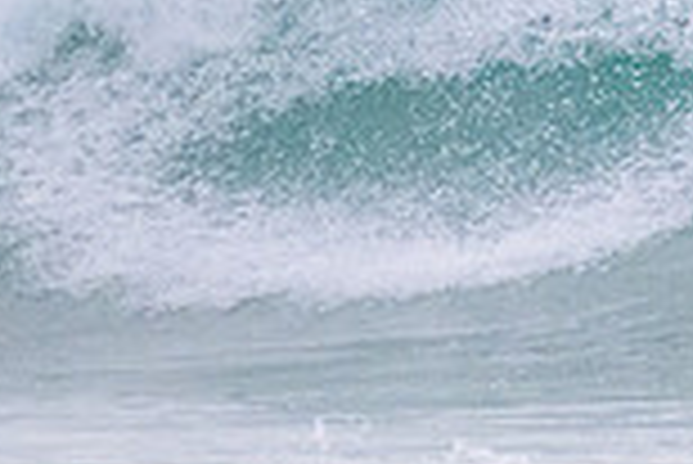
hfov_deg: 0.7
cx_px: 1233
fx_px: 57996
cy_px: -79
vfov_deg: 0.5
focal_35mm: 3010
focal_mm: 800
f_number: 11
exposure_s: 1/640
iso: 11400
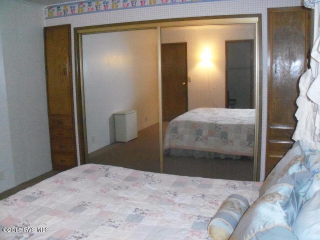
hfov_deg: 52.6
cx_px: 160
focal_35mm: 35
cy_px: 120
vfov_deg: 40.7
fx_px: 324
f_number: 3
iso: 800
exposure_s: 1/60
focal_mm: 6.3
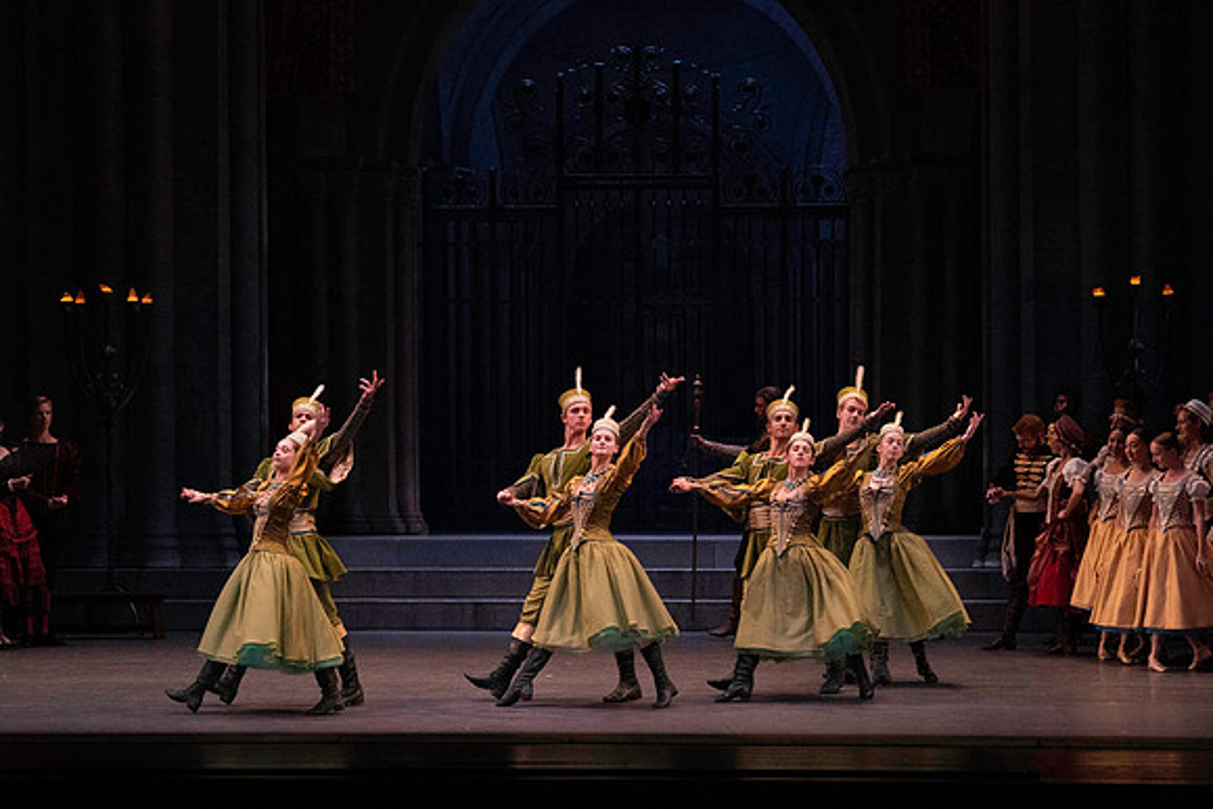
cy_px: 404
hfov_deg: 16.5
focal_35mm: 124
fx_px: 4179
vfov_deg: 11.1
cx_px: 606
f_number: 7.1
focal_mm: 124
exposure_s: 1/400
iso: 12800
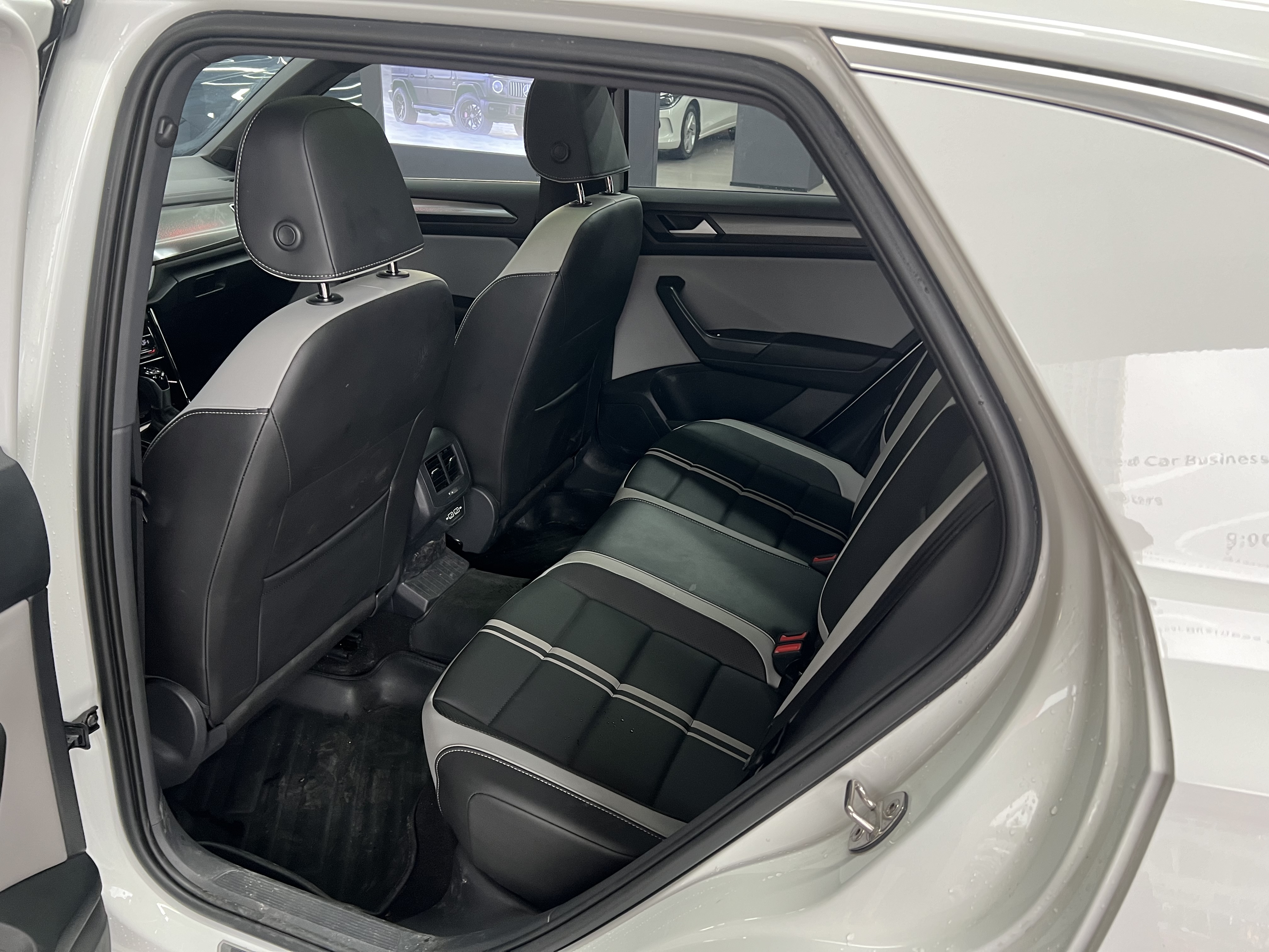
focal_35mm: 26
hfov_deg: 67.3
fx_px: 953
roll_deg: -0.9
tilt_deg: -26.4
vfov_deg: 53.1
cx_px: 634
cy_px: 476
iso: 160
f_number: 1.5
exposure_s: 1/50
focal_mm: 5.7
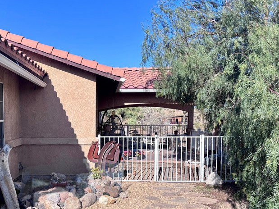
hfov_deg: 43.4
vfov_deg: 33.3
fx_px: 347
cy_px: 141
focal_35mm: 43
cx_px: 101
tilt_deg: -4.5
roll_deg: -0.7
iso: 50
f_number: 1.6
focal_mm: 5.96
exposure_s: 1/2933
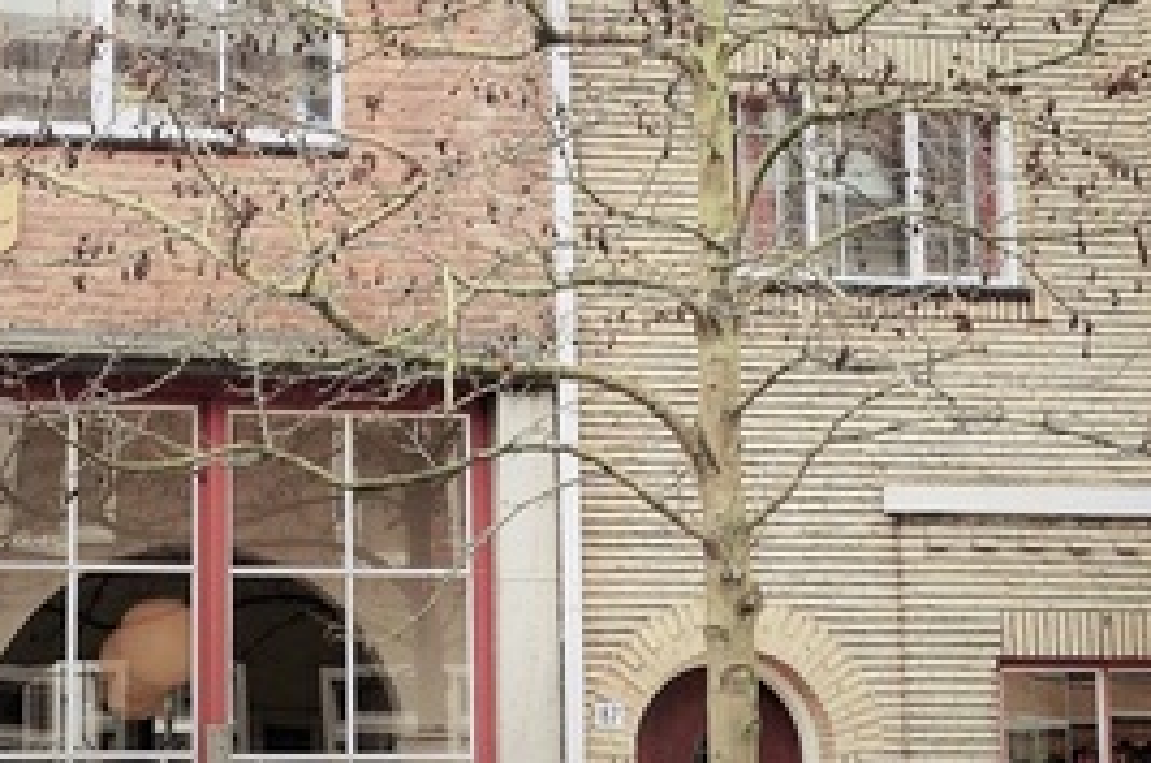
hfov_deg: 24.9
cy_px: 358
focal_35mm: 81
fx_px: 2585
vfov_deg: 16.8
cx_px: 353
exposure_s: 1/125
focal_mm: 18
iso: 400
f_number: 5.6
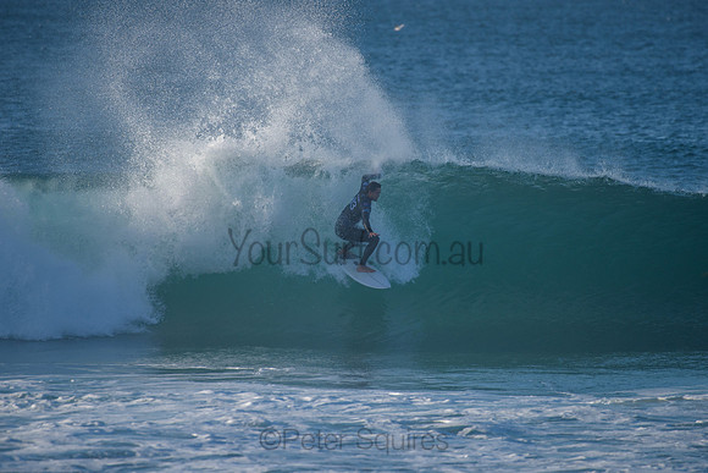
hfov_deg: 3.8
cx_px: 355
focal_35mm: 540
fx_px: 10616
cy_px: 225
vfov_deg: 2.5
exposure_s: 1/2000
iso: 320
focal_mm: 500
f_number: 5.6
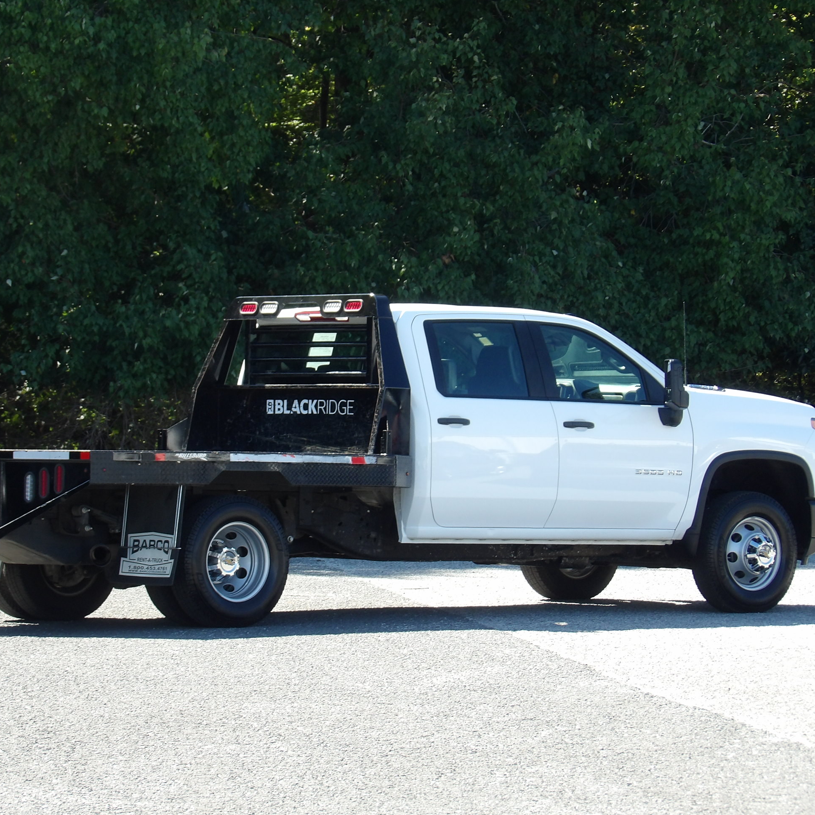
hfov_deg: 8.7
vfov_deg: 8.7
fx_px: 5327
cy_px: 407
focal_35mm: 200
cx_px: 338
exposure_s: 1/159
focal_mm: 30.2
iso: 100
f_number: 4.4
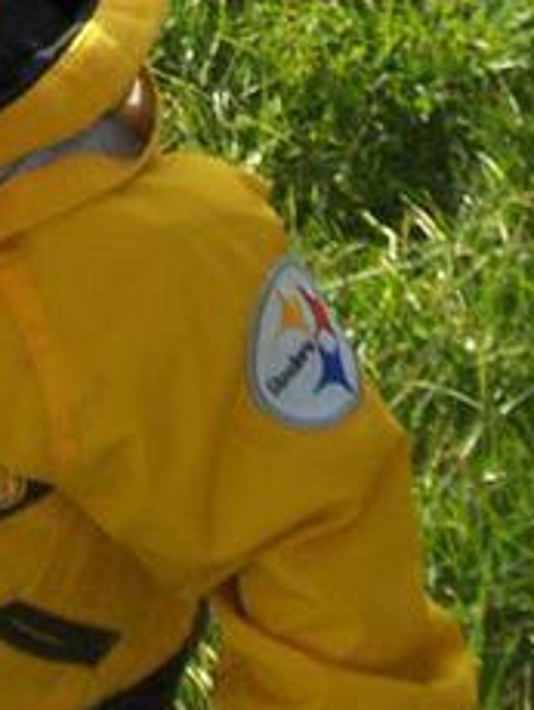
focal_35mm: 114
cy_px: -154
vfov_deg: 16.5
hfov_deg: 12.9
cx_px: 65
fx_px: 2340
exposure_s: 1/247
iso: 100
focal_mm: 6.5
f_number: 5.09
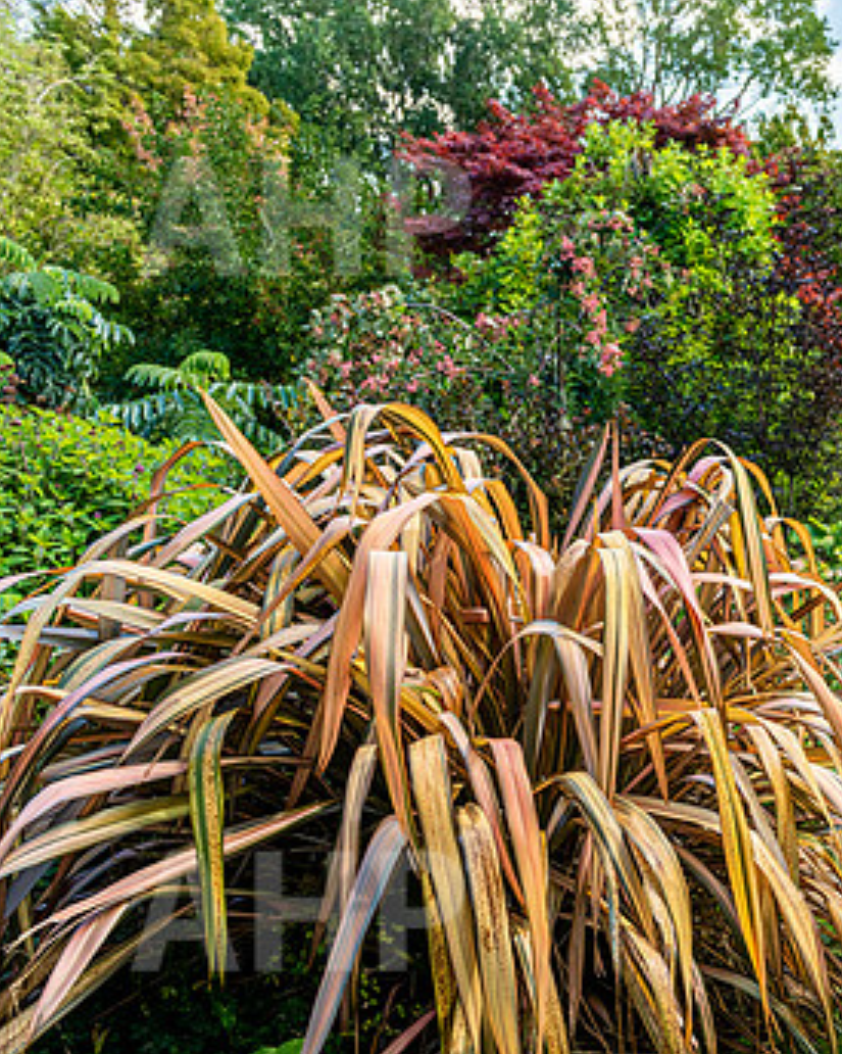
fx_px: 1184
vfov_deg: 47.9
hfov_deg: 34.7
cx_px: 885
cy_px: 581
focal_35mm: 38
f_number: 5
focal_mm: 24
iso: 400
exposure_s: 1/400
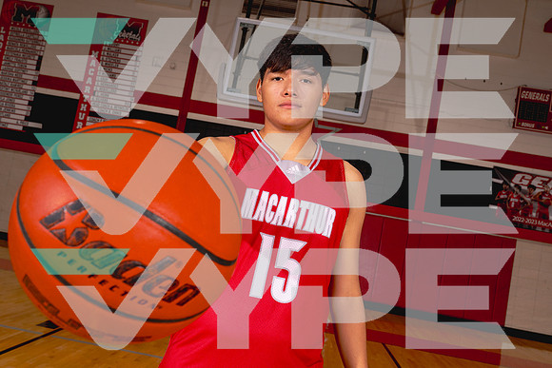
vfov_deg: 41.1
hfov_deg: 58.7
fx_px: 491
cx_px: 276
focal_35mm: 32
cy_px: 184
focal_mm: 32
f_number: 8
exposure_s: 1/250
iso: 800
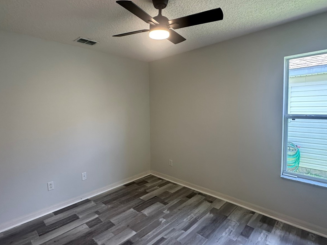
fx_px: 179
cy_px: 118
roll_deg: +1.4
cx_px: 139
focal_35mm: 19
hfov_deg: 84.1
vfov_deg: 68.6
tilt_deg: -3.1
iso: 160
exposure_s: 1/125
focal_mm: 2.22
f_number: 2.2
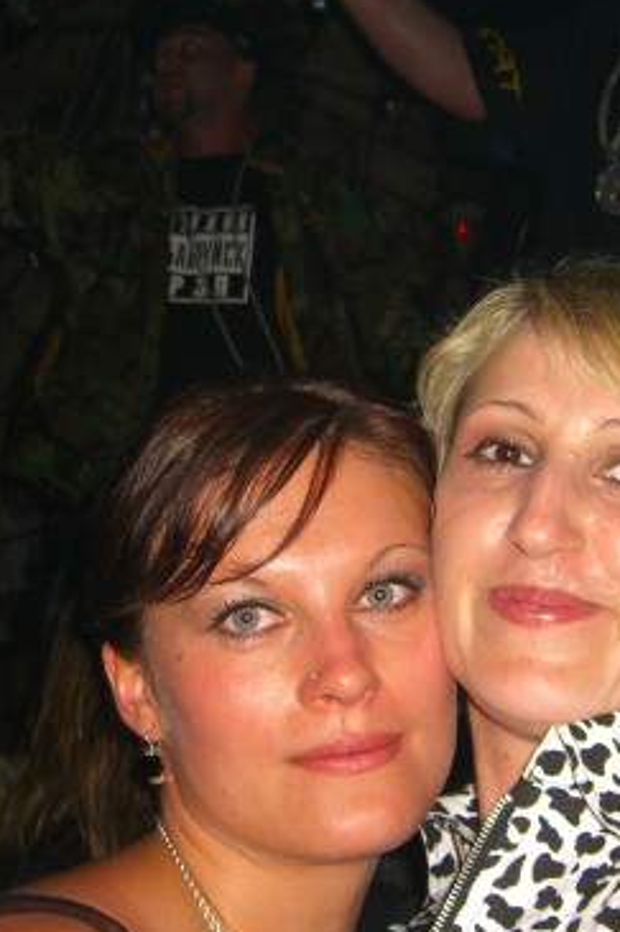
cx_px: 334
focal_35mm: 65
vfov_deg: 31.0
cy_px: 460
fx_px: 1681
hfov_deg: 20.9
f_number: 2.8
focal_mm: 7.9
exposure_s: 1/60
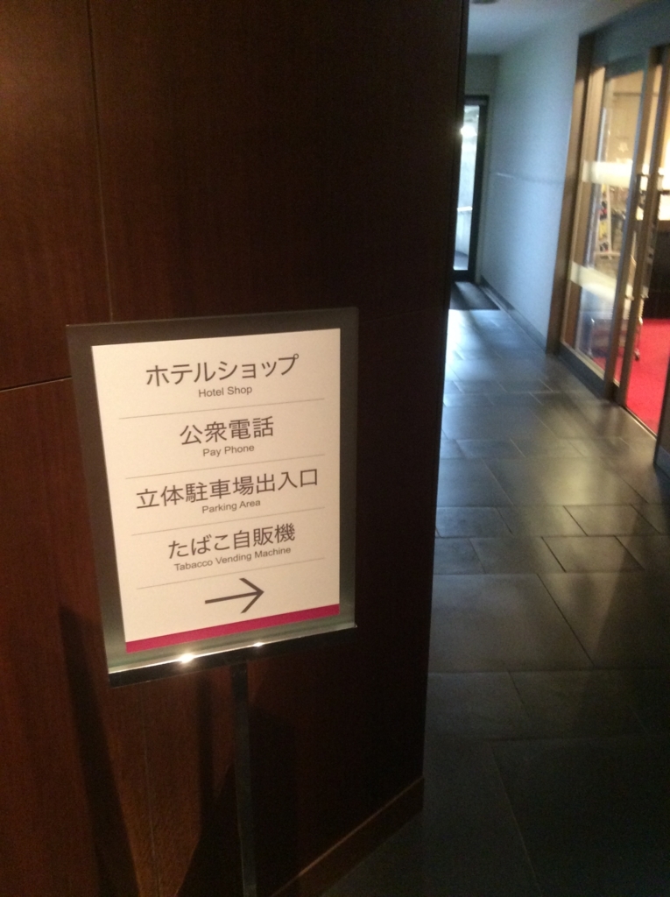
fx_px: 828
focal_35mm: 32
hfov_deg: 44.1
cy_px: 448
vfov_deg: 56.9
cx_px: 335
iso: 250
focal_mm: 3.3
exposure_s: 1/24
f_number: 2.4
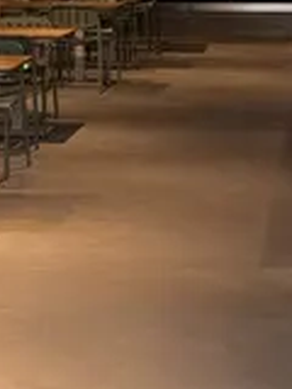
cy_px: -100
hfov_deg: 10.1
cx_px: -16
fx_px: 1642
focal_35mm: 146
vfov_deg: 13.1
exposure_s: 1/122
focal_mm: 5.96
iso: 125
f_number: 1.6
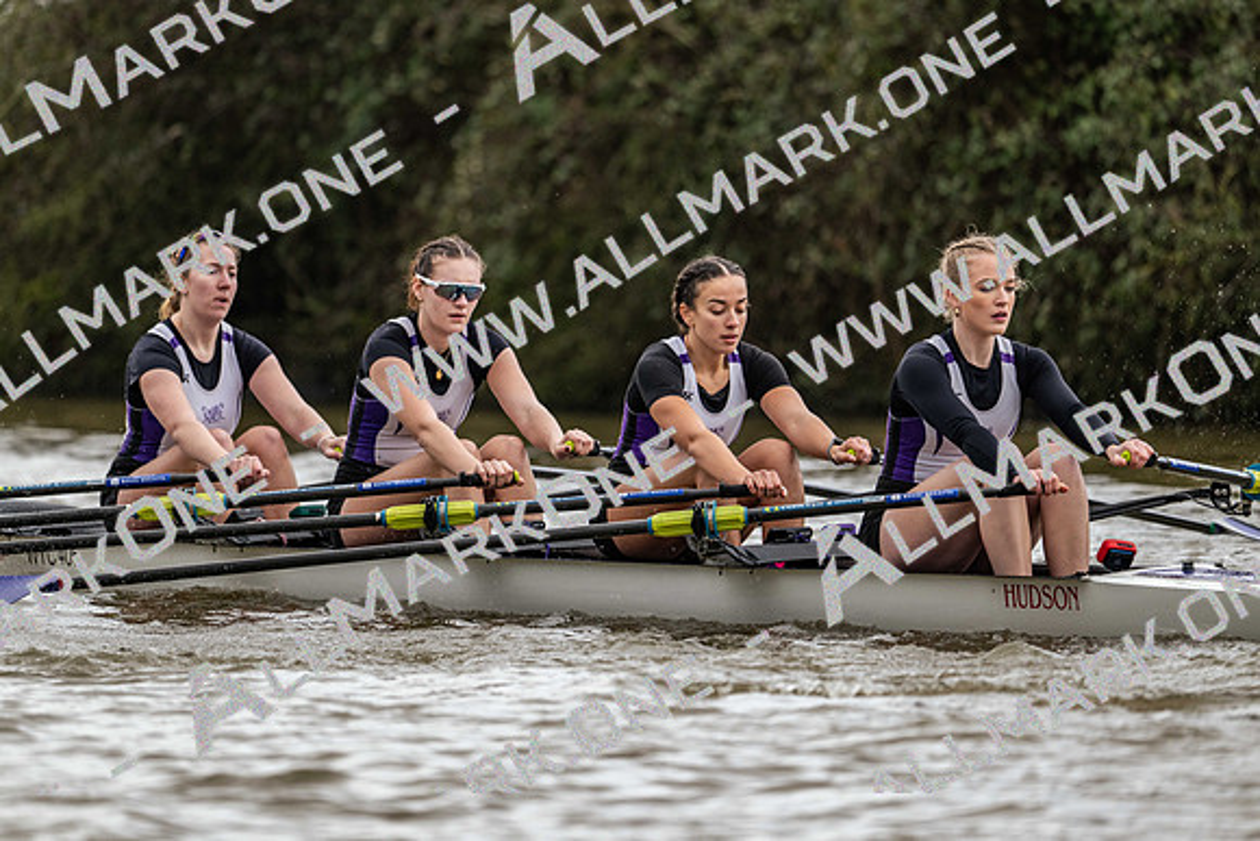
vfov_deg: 3.4
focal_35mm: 400
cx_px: 630
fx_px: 14003
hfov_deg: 5.2
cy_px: 420
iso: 800
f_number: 4.5
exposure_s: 1/1600
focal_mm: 400
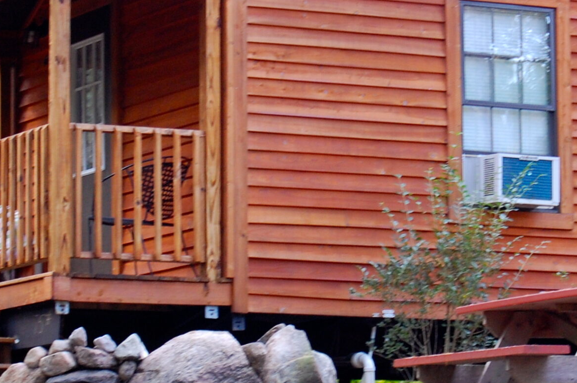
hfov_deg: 11.4
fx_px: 2883
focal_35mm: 180
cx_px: 245
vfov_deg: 7.6
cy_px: 202
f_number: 5.6
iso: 640
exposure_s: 1/30
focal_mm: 55
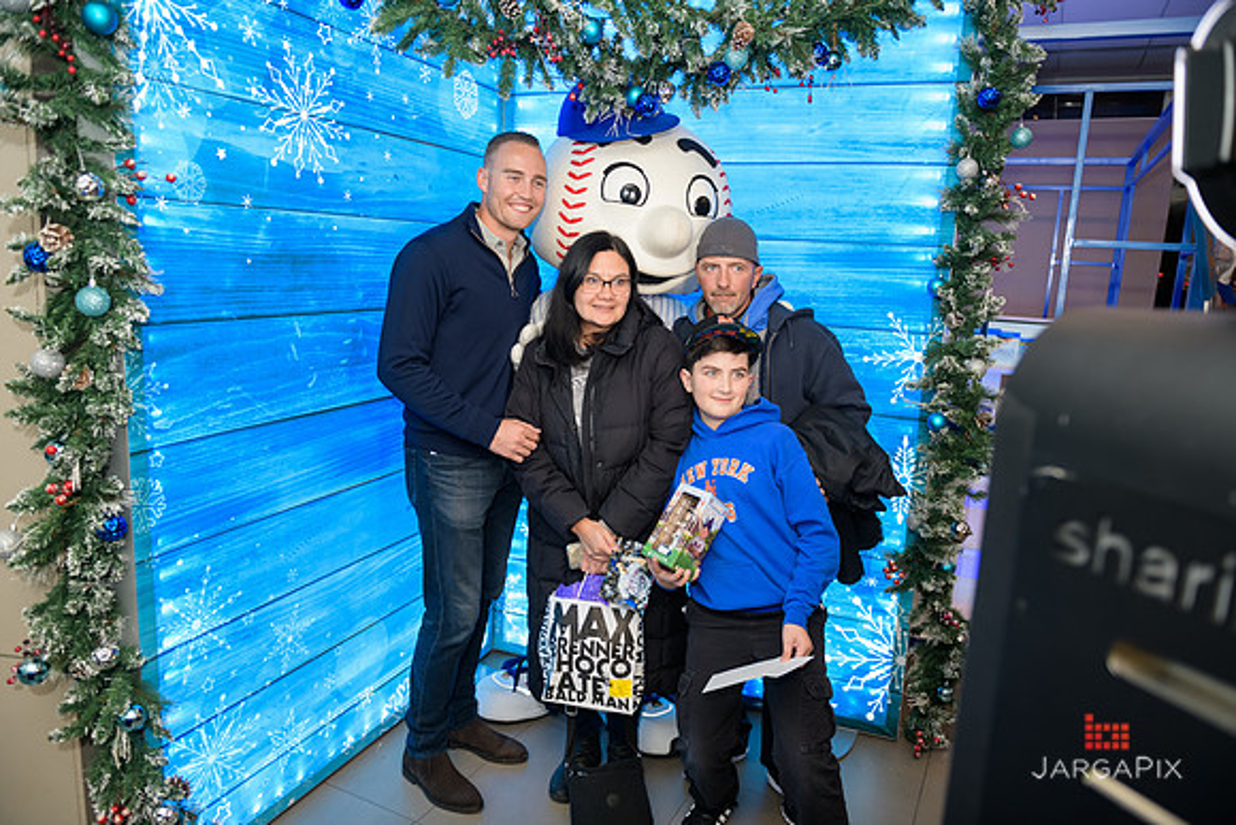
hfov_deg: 73.7
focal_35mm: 24
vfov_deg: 53.2
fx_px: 824
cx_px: 618
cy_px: 412
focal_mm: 24
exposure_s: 1/125
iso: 400
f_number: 3.2
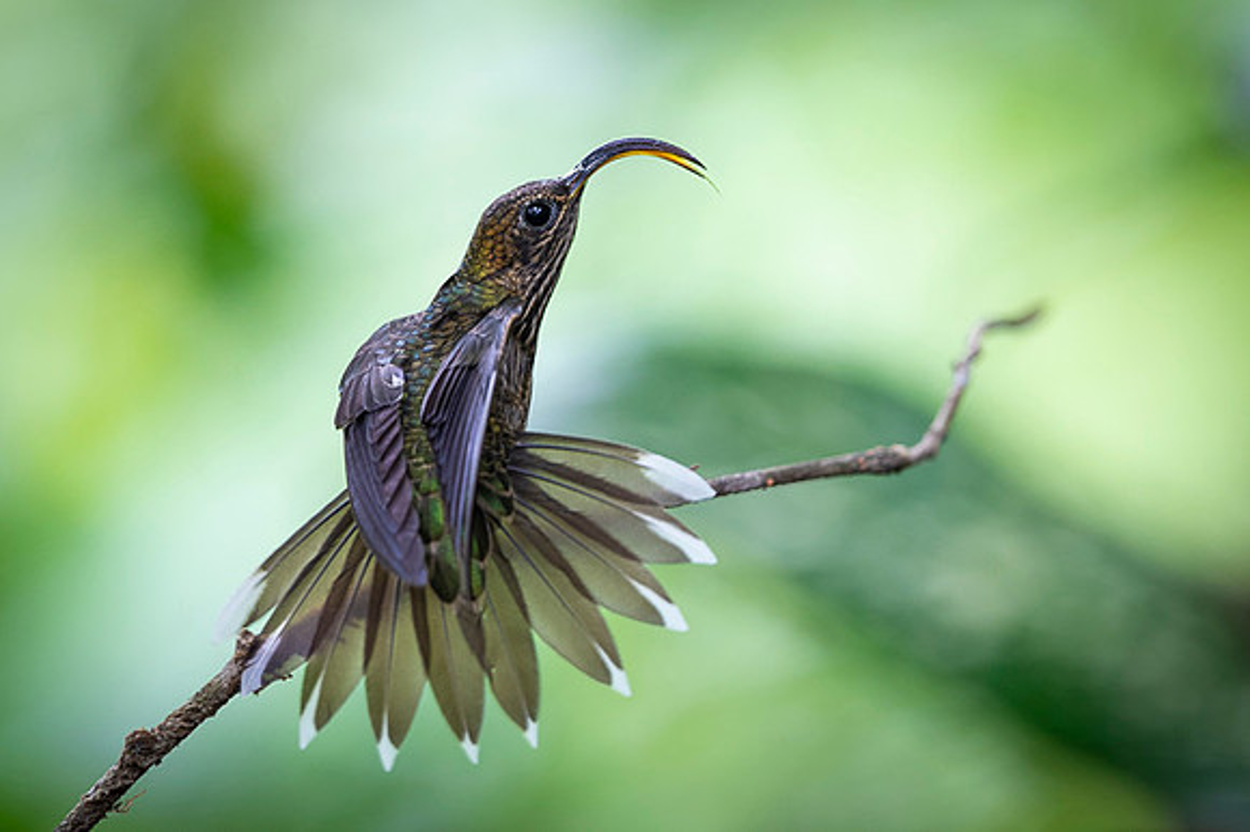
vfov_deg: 2.2
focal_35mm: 634
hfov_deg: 3.3
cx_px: 707
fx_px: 21996
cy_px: 391
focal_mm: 500
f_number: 4
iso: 1600
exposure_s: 1/125
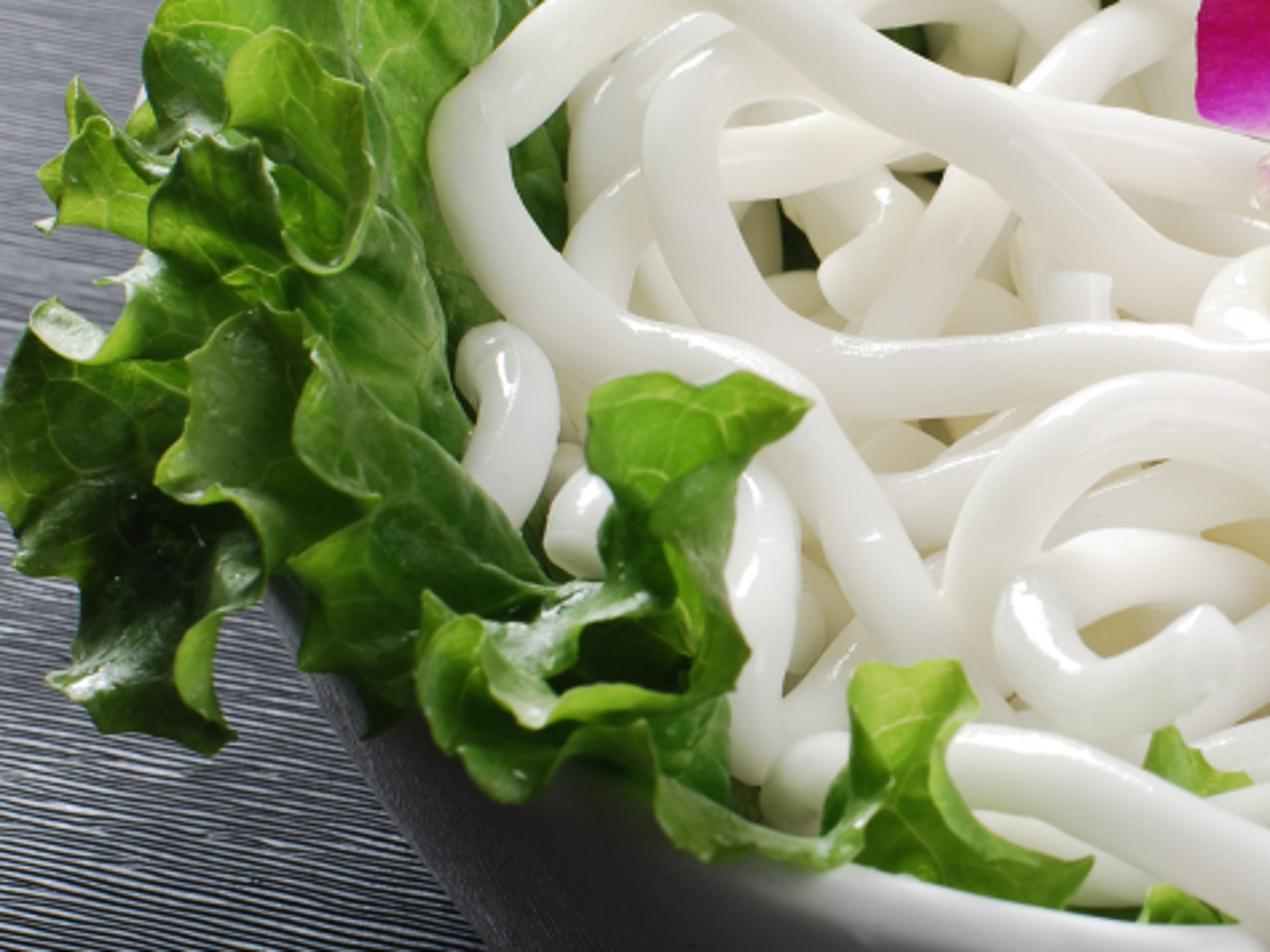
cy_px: 393
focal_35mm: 156
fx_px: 5720
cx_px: 1265
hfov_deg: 12.5
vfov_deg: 9.5
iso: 100
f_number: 14
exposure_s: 1/125
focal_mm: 50
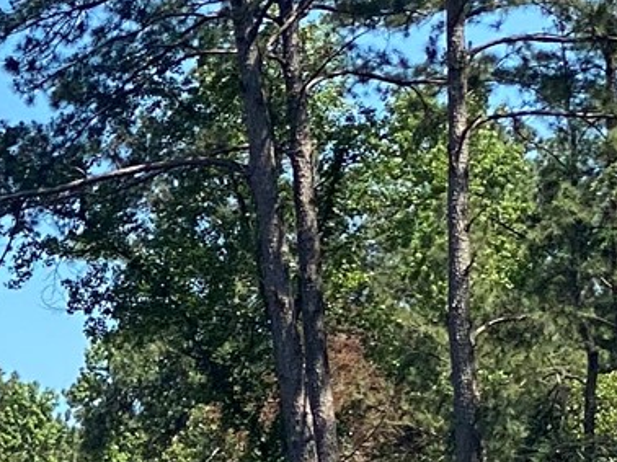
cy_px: 490
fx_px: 5023
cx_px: -999
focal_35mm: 282
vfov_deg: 5.3
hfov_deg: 6.6
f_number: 2
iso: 20
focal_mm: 6
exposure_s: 1/872
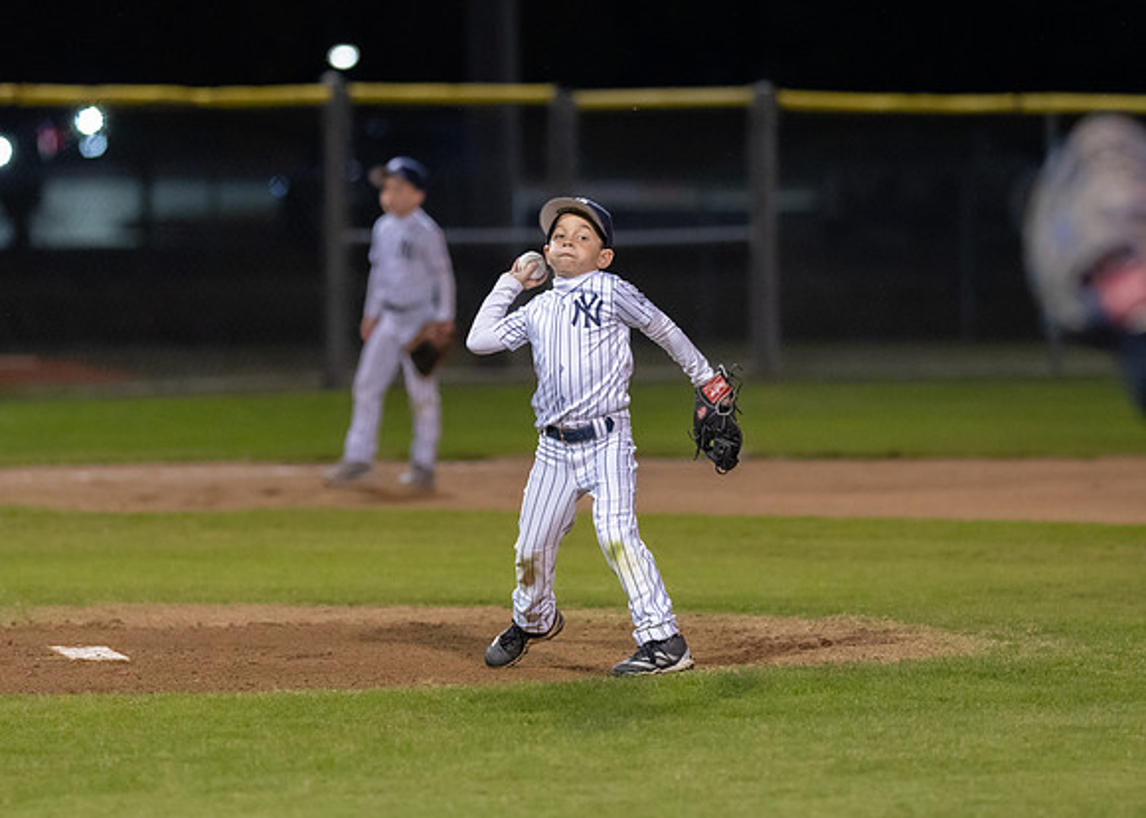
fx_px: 8938
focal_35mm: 275
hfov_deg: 7.3
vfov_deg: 5.2
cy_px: 319
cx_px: 615
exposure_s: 1/1000
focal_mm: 135
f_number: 1.8
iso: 2500
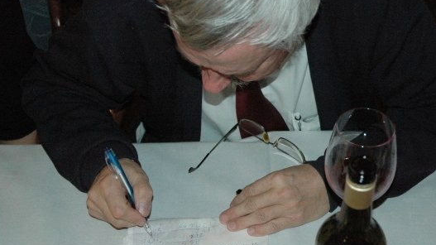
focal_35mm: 61
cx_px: 242
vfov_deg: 19.7
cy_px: 129
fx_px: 705
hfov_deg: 34.3
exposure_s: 1/60
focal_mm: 34
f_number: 5
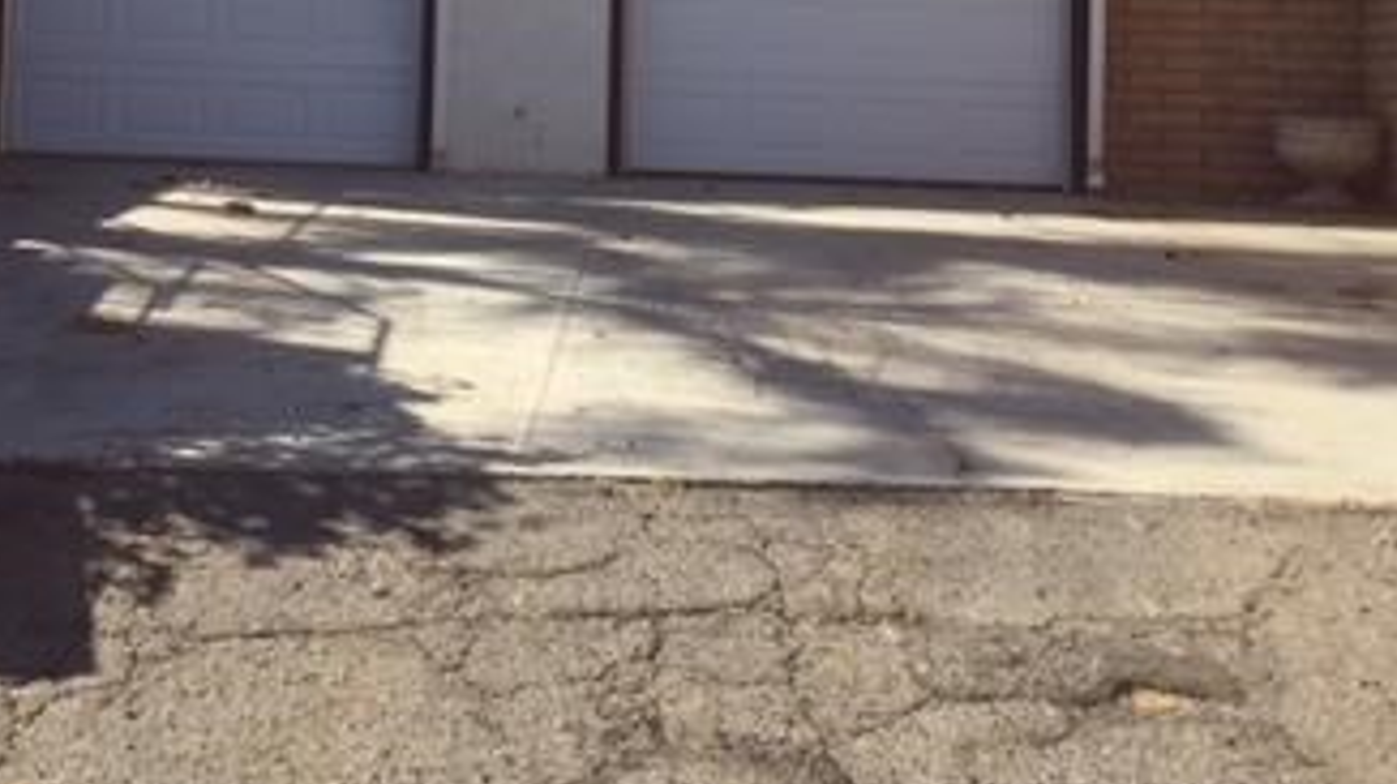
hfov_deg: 33.5
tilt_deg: +4.7
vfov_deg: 18.8
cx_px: 446
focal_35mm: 62
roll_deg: -3.7
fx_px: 2296
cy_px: -39
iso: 32
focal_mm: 4.15
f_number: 2.2
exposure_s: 1/1163
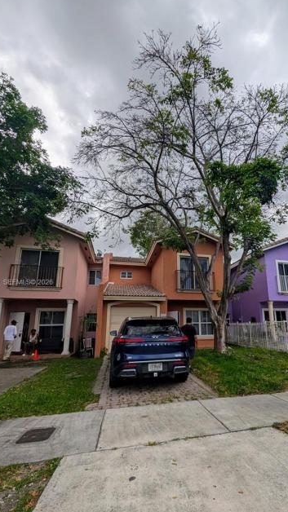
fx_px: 204
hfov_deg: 69.1
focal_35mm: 15
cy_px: 283
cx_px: 184
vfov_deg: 102.6
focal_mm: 2.02
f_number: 1.7
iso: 51
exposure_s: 1/3906
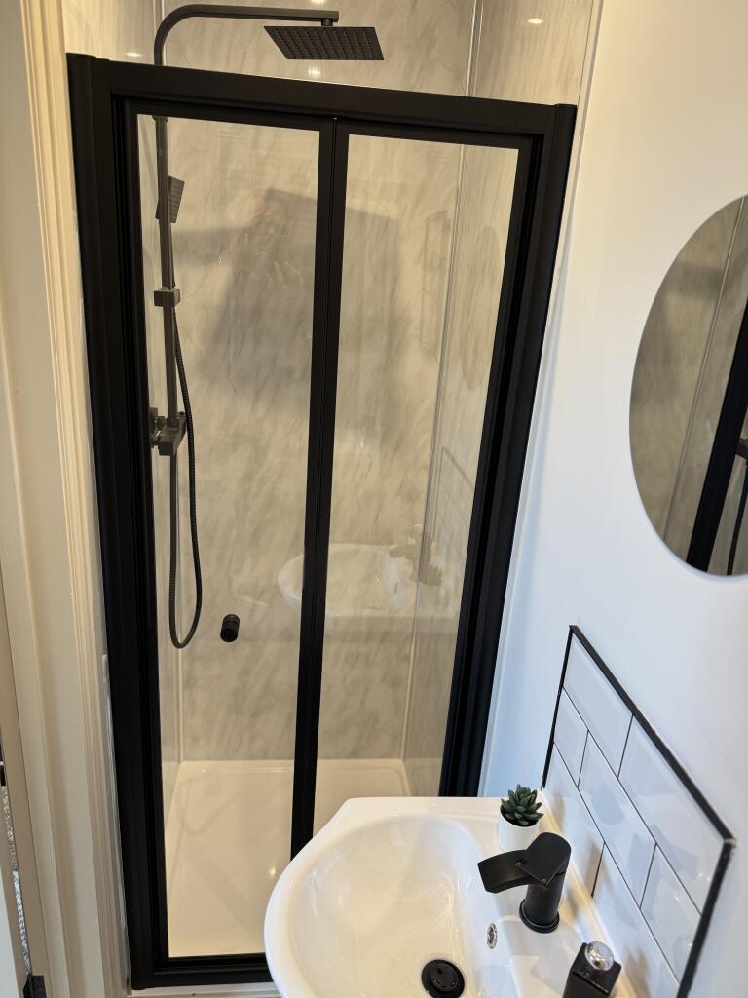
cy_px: 499
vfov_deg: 71.6
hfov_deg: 56.8
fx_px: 691
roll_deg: -4.3
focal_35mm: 24
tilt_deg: -18.8
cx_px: 374
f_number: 1.78
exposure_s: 1/100
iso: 100
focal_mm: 6.76
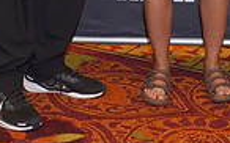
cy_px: -170
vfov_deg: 7.9
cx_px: 161
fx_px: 983
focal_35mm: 157
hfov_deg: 13.3
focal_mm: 50
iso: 4000
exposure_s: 1/80
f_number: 8
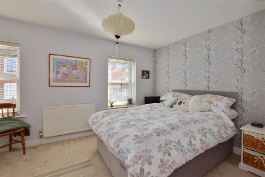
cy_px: 88
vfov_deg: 77.3
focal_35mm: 15
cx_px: 132
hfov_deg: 100.4
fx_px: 110
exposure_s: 1/100
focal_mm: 10
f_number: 11
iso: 400
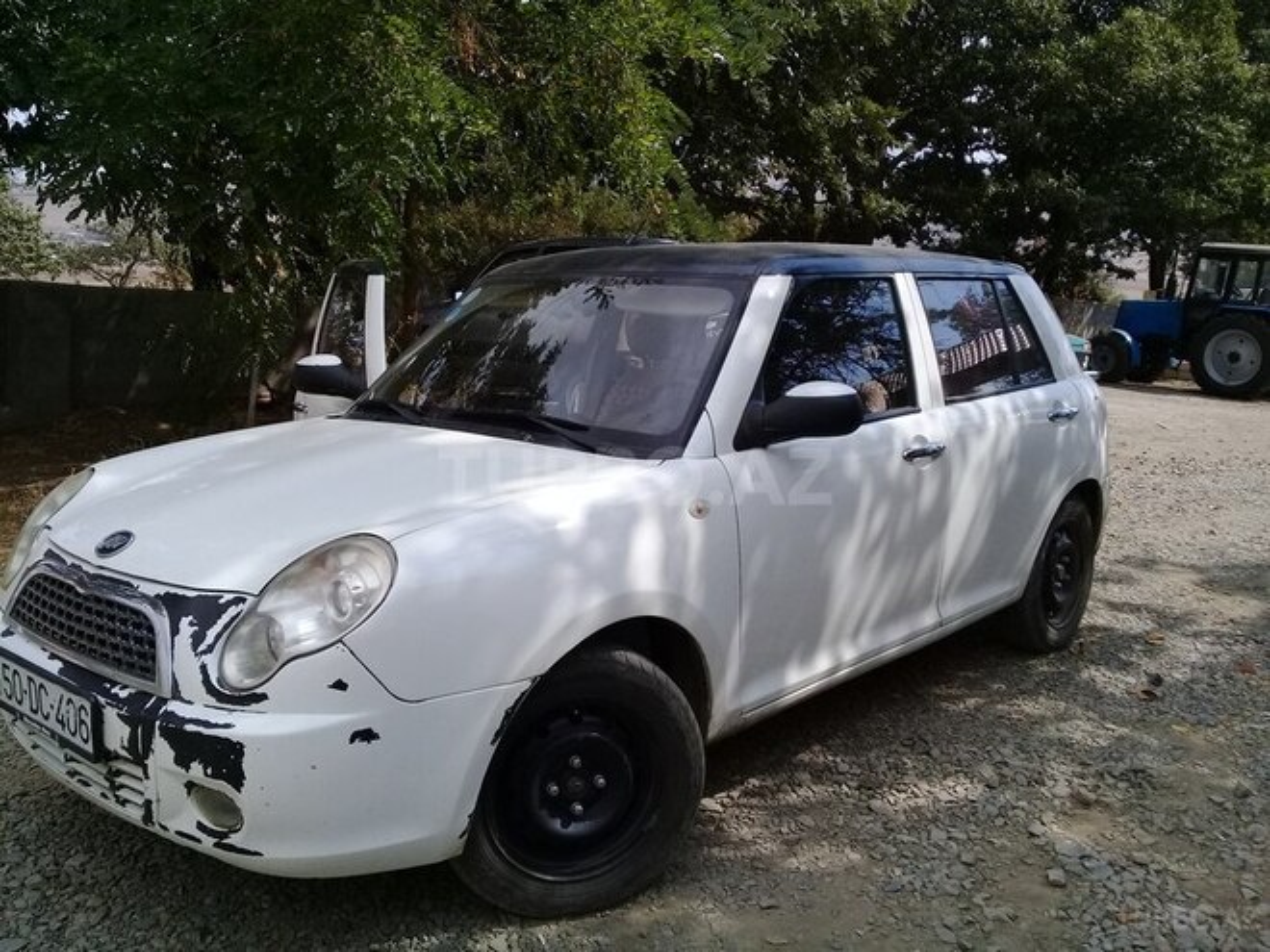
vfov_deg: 45.4
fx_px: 1137
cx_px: 635
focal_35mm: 31
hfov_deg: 58.4
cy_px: 476
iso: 50
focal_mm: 3.3
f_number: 2.2
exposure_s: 1/1715
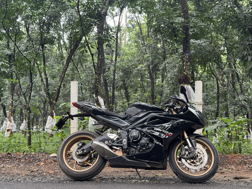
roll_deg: +1.3
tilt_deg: +4.0
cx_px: 125
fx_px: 357
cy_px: 95
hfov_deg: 38.9
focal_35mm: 49
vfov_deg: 29.7
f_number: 1.78
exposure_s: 1/60
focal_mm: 6.76
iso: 125
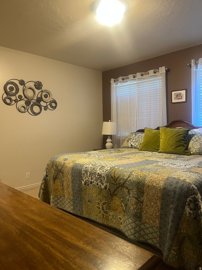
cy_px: 135
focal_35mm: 26
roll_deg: +1.2
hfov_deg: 53.1
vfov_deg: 67.3
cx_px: 101
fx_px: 202
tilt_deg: -1.7
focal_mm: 5.1
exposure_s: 1/60
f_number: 1.6
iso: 250
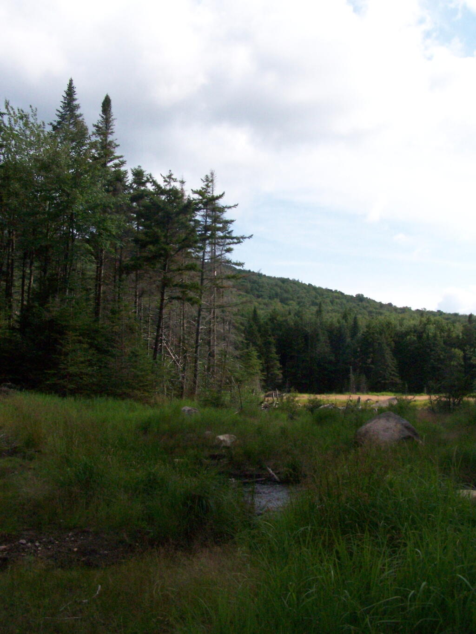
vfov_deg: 49.0
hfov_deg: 37.7
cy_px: 317
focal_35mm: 38
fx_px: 697
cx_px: 238
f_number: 5.6
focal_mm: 6.3
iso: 400
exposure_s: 1/1600
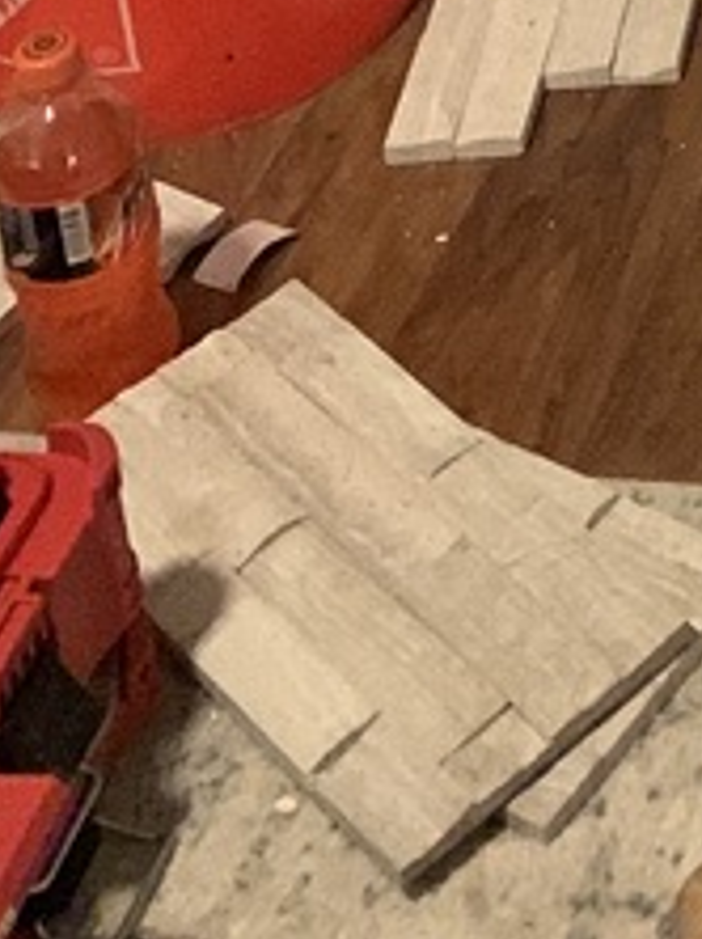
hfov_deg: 10.9
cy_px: -1218
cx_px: 1514
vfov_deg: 13.0
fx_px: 3251
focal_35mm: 120
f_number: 1.8
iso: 640
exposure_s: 1/24
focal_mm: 4.25
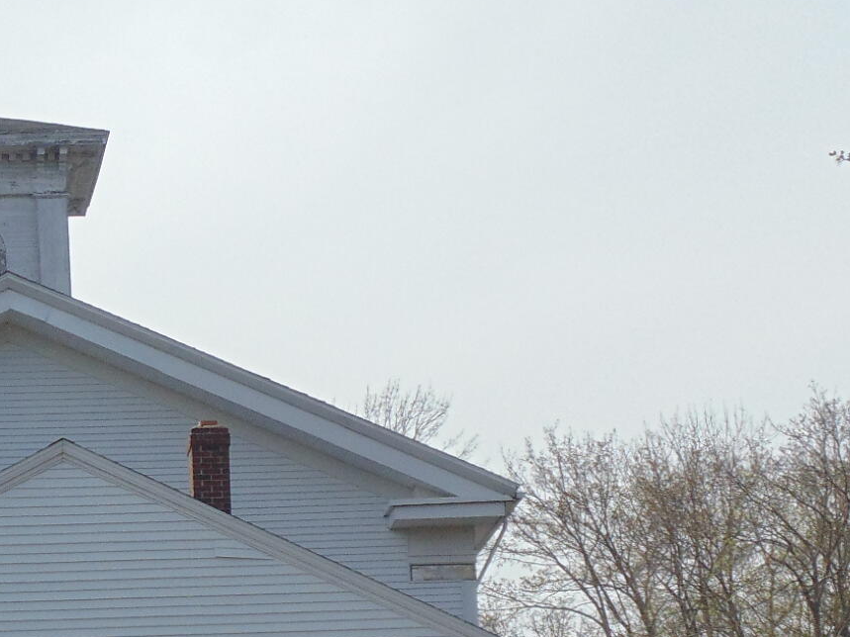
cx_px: 59
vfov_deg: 9.2
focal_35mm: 160
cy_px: 725
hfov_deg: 12.2
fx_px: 3928
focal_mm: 9.5
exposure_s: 1/800
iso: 80
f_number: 3.9
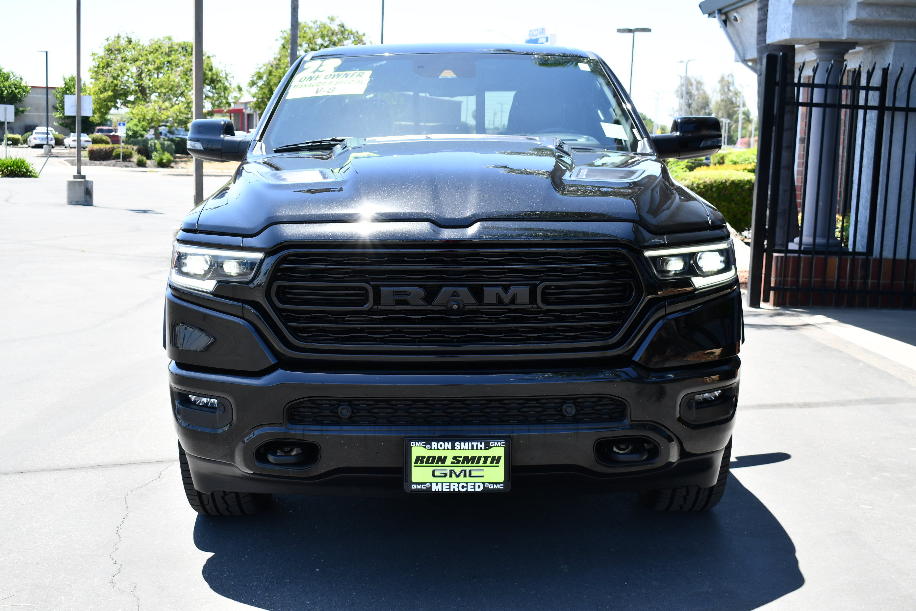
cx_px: 458
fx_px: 1094
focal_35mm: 43
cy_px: 306
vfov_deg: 31.2
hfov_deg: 45.4
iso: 200
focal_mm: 29
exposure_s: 1/250
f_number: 6.3
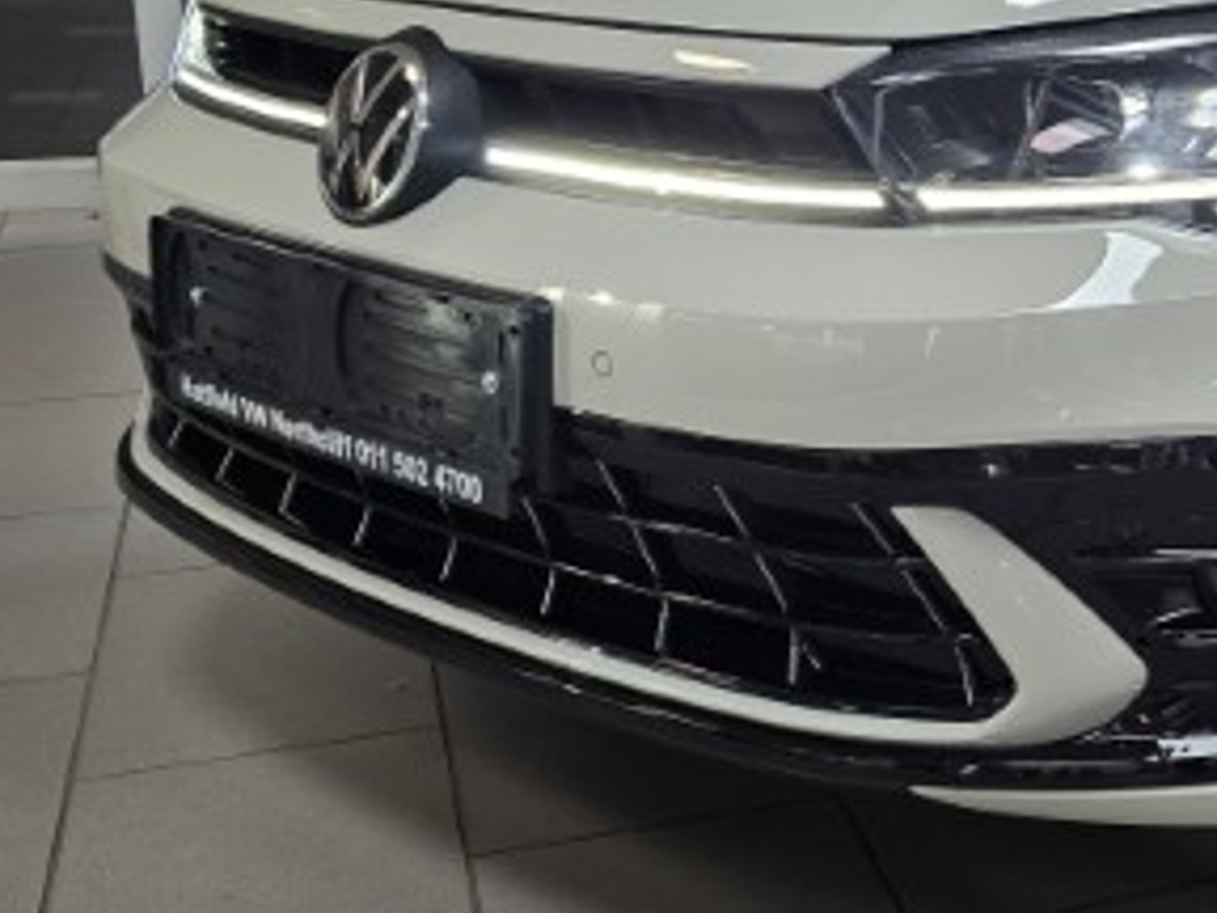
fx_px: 2250
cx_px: 1462
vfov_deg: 22.8
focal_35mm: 64
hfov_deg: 26.8
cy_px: 283
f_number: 1.7
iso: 80
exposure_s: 1/53.8
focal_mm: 6.3
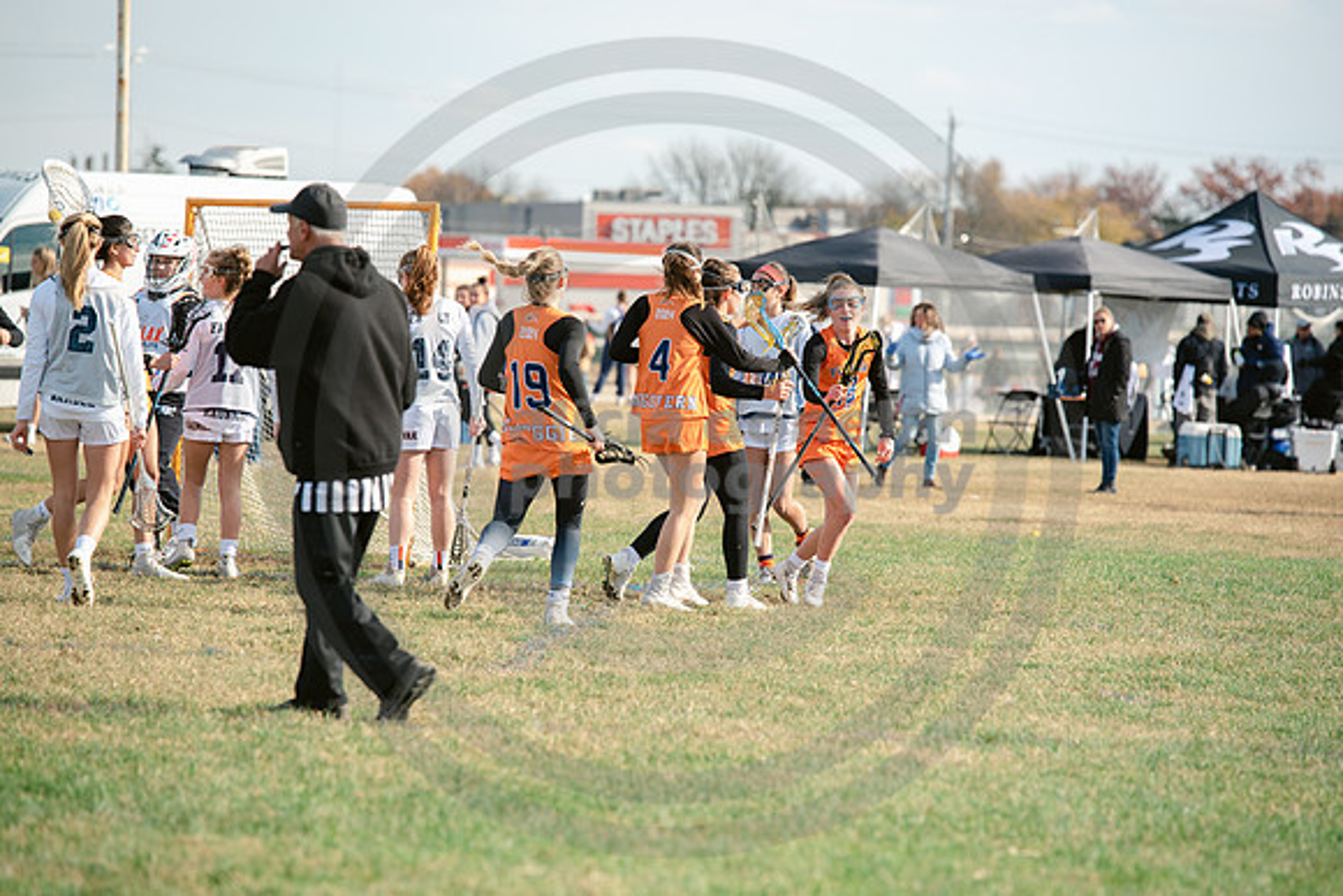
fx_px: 7463
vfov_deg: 6.9
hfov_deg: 10.3
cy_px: 448
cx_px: 672
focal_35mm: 200
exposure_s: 1/1250
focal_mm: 200
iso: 250
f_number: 4.5
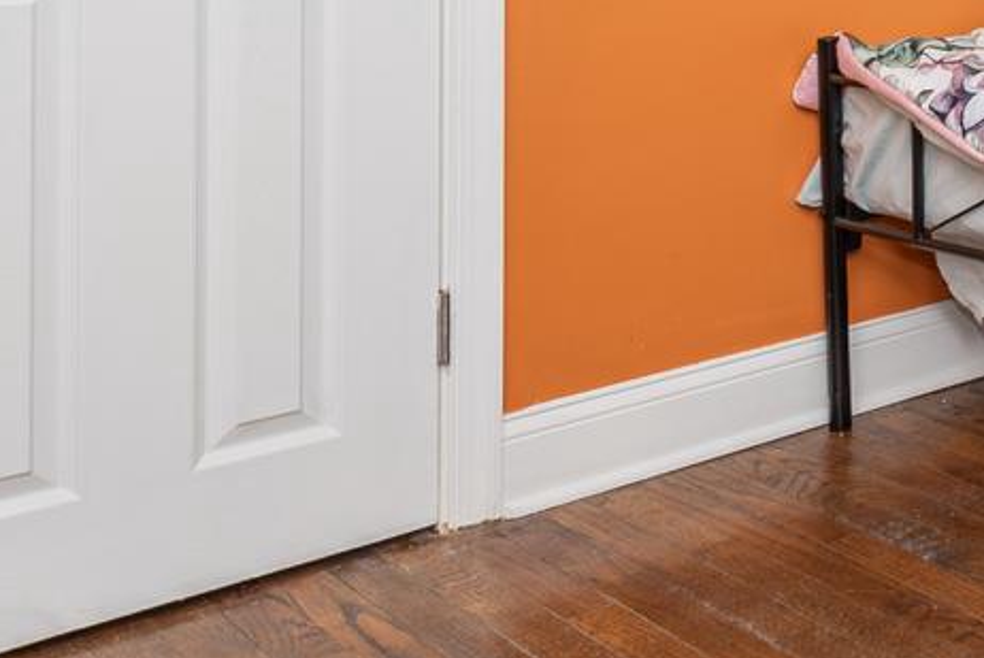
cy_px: -186
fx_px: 1696
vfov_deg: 20.2
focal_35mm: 62
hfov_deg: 22.7
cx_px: 1653
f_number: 8
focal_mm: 14
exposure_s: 1/125
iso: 125
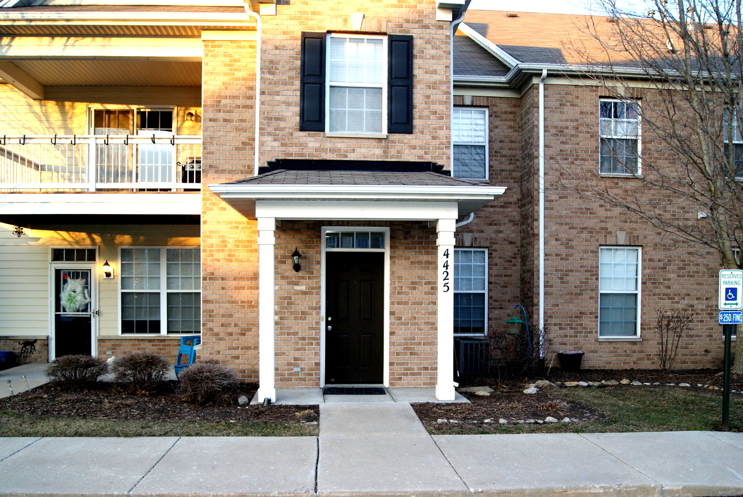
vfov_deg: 43.7
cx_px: 372
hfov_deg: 61.9
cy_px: 248
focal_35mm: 30
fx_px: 620
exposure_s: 1/80
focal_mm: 20
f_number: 5.6
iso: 400
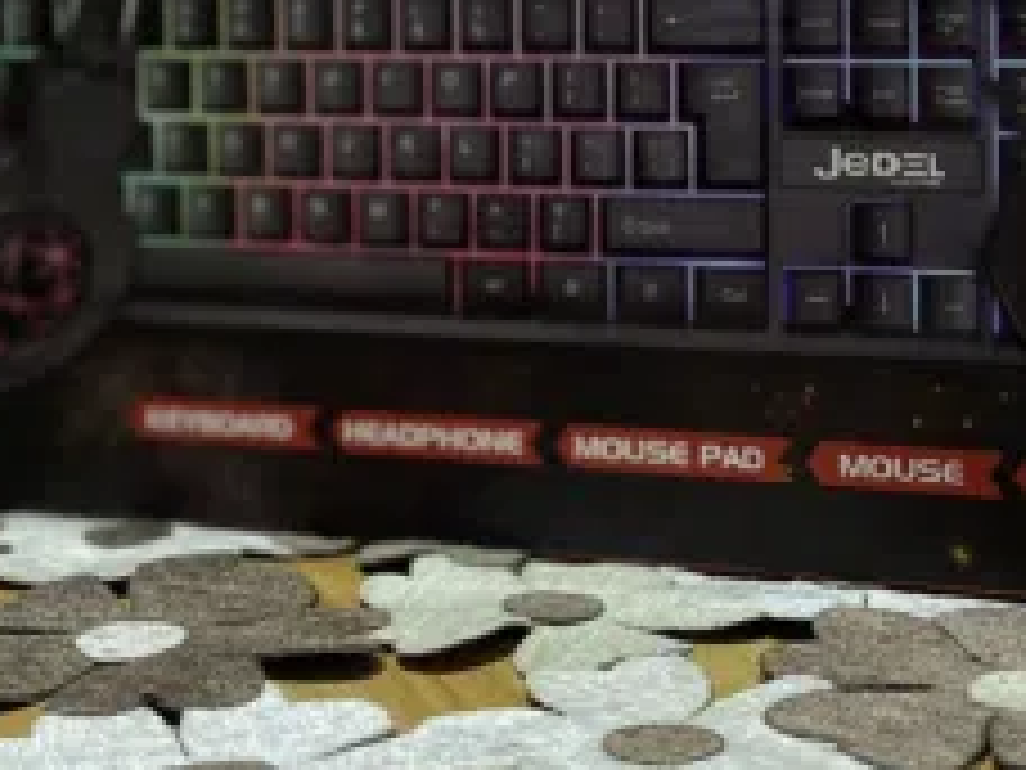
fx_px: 2164
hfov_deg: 26.6
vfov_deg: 19.3
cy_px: -77
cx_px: 657
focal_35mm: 73
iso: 250
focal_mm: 5.1
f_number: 1.6
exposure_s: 1/50
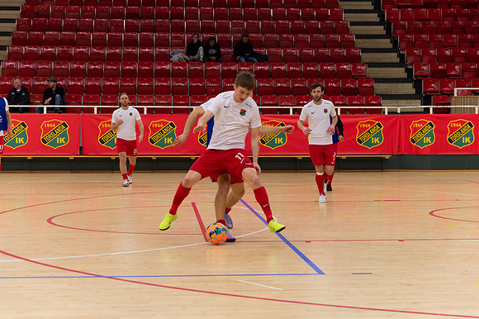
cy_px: 160
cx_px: 240
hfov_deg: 28.9
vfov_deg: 19.4
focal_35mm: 70
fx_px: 931
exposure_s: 1/640
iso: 2000
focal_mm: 70
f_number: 3.2
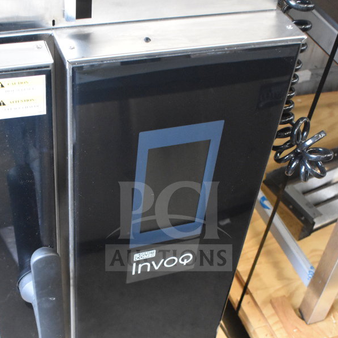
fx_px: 582
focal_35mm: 53
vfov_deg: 32.1
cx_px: 168
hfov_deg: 32.4
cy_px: 226
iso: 6400
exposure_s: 1/160
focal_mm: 27
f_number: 6.3
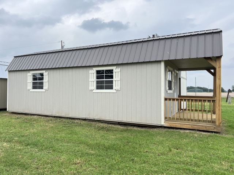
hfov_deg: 67.3
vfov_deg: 53.1
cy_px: 88
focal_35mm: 26
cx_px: 117
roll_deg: +1.0
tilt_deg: +2.9
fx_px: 176
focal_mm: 5.7
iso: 50
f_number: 1.5
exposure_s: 1/1000
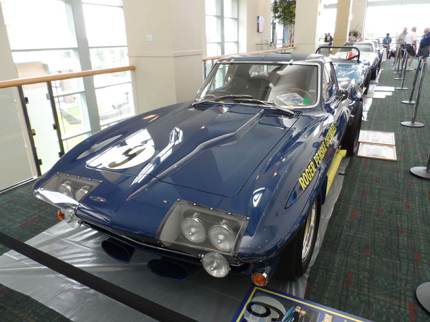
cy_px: 161
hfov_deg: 71.6
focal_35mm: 24
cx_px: 215
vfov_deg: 56.8
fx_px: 298
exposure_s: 1/45
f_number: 3.2
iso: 80
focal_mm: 4
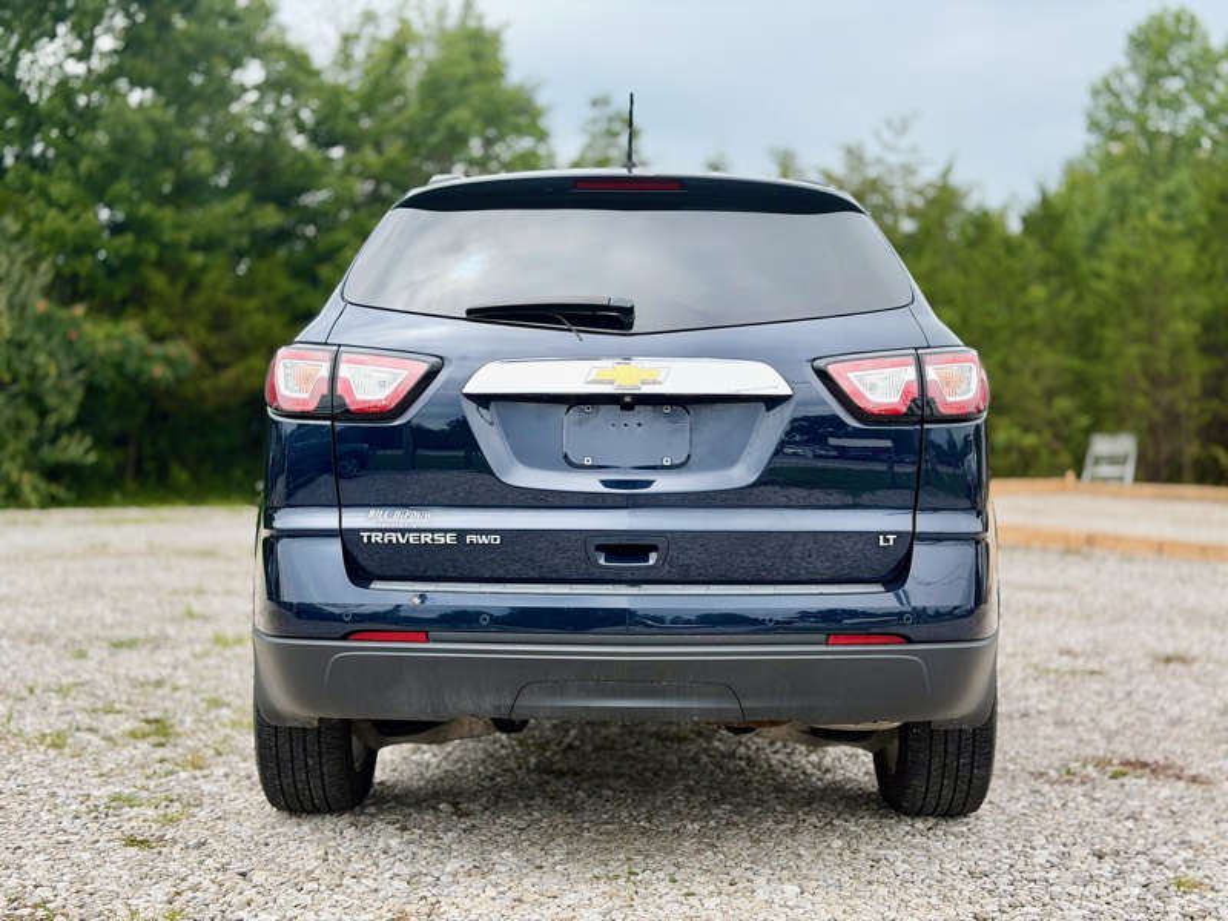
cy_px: 460
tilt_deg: -1.6
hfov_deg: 39.7
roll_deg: -0.5
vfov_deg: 30.3
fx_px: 1703
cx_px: 614
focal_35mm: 48
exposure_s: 1/3226
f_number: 1.78
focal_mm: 6.76
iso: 80
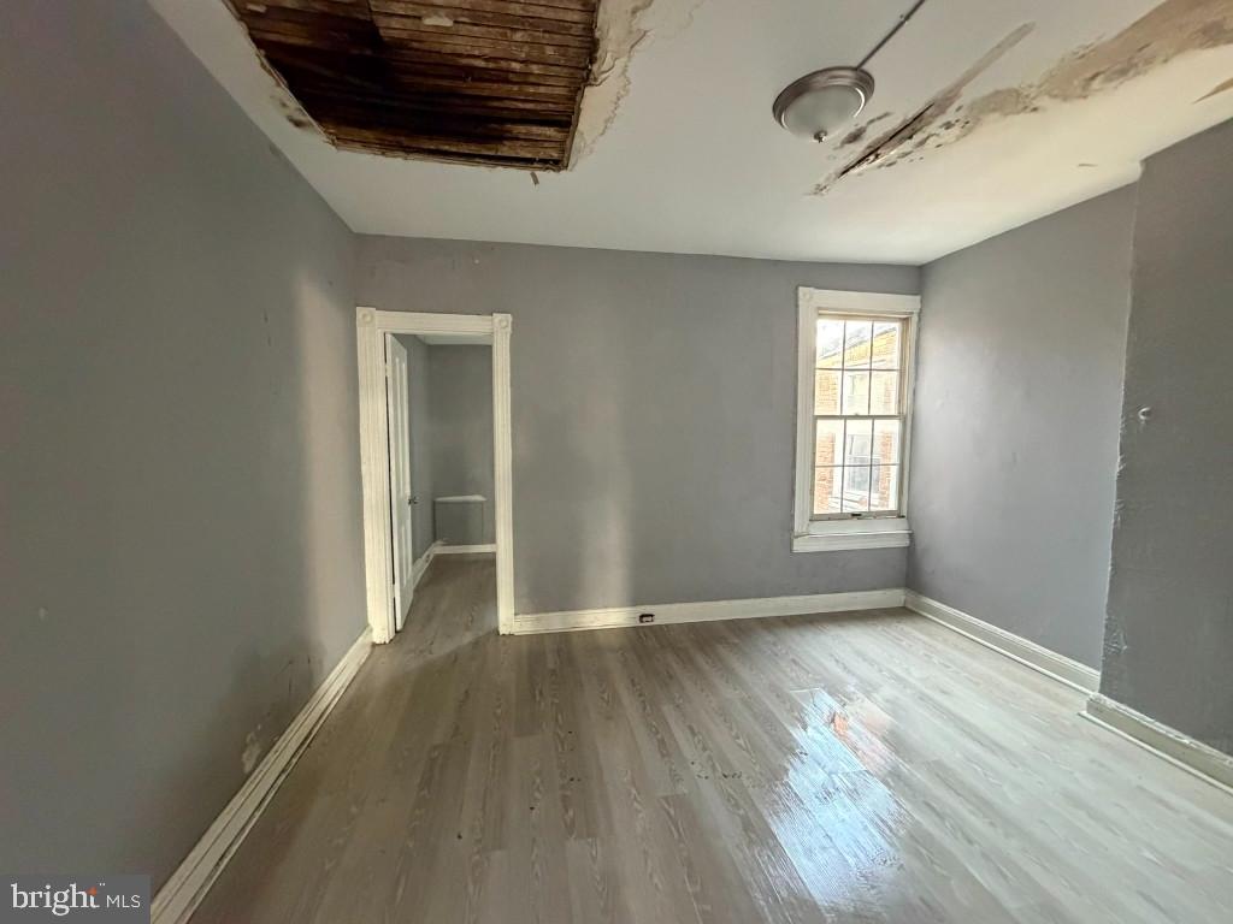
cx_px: 616
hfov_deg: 102.1
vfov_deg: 85.7
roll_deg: +0.7
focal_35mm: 14
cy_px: 462
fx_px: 499
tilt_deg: -4.3
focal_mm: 2.22
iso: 800
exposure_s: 1/60
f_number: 2.2
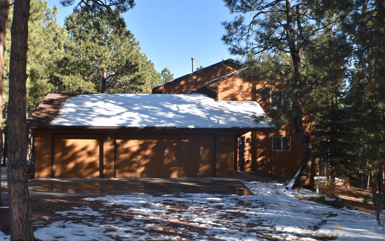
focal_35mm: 45
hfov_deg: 44.8
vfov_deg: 28.9
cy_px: 123
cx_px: 192
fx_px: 467
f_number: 6.3
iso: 100
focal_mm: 29
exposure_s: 1/160
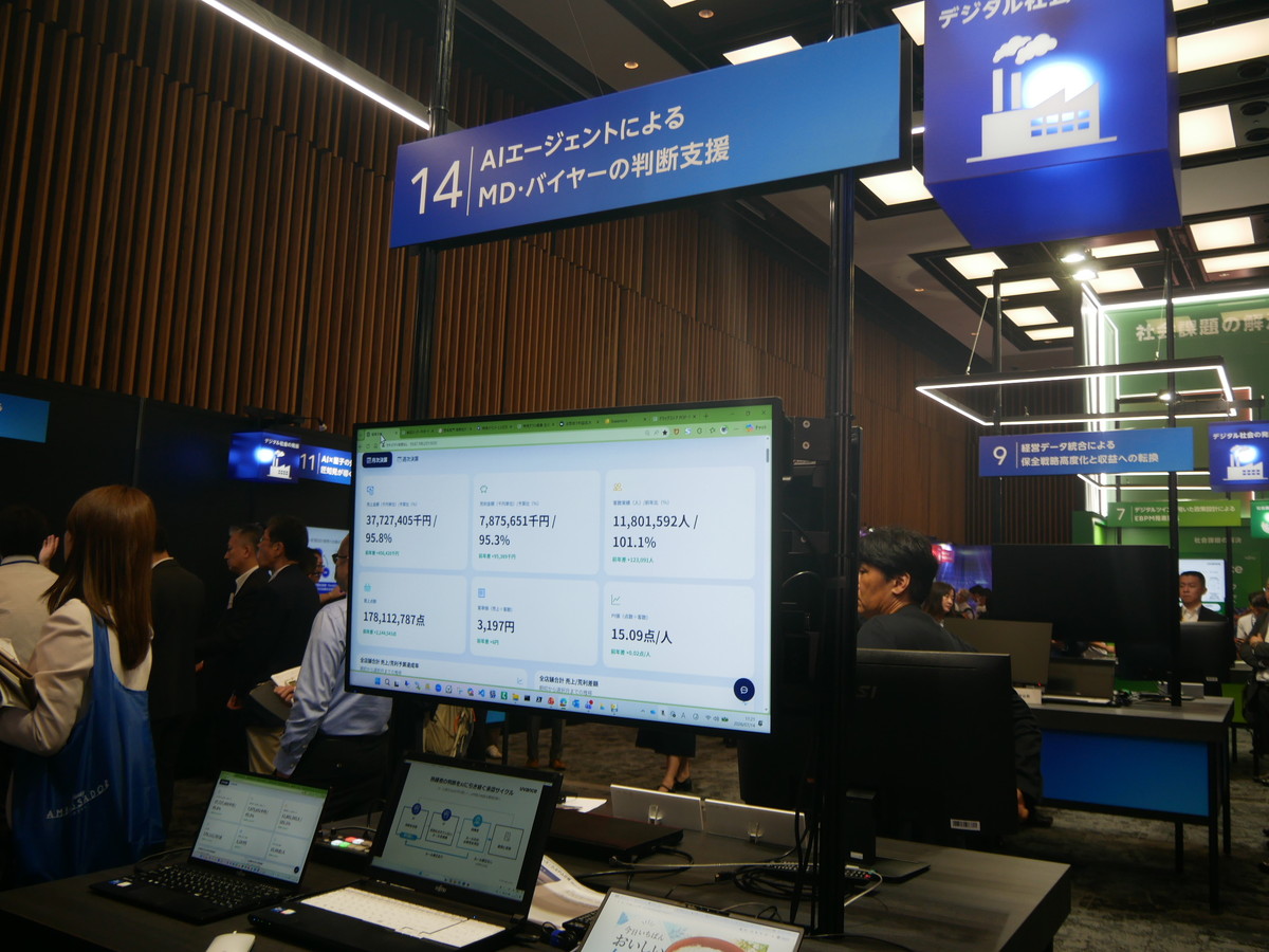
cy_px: 476
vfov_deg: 49.7
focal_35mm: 28
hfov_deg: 63.4
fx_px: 1026
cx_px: 634
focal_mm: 14
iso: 200
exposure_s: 1/60
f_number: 3.5
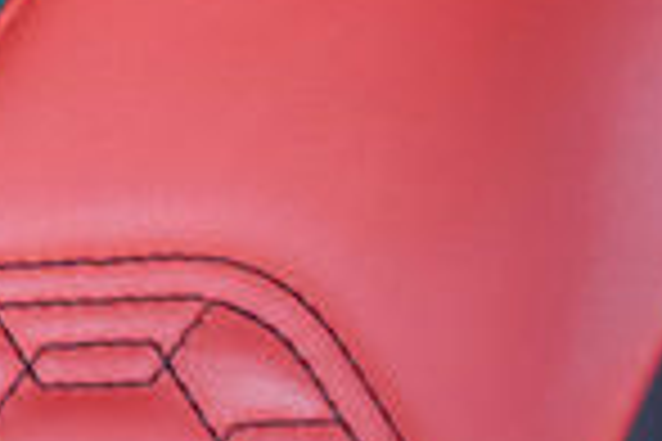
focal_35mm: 188
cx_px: -1617
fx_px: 3457
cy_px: -223
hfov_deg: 8.3
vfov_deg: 7.2
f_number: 5.6
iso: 400
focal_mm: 18
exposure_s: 1/125
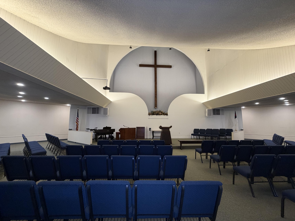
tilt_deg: +5.6
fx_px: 119
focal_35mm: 14
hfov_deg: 102.1
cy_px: 110
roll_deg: -0.3
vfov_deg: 85.7
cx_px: 148
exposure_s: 1/60
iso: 200
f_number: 2.2
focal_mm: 2.22
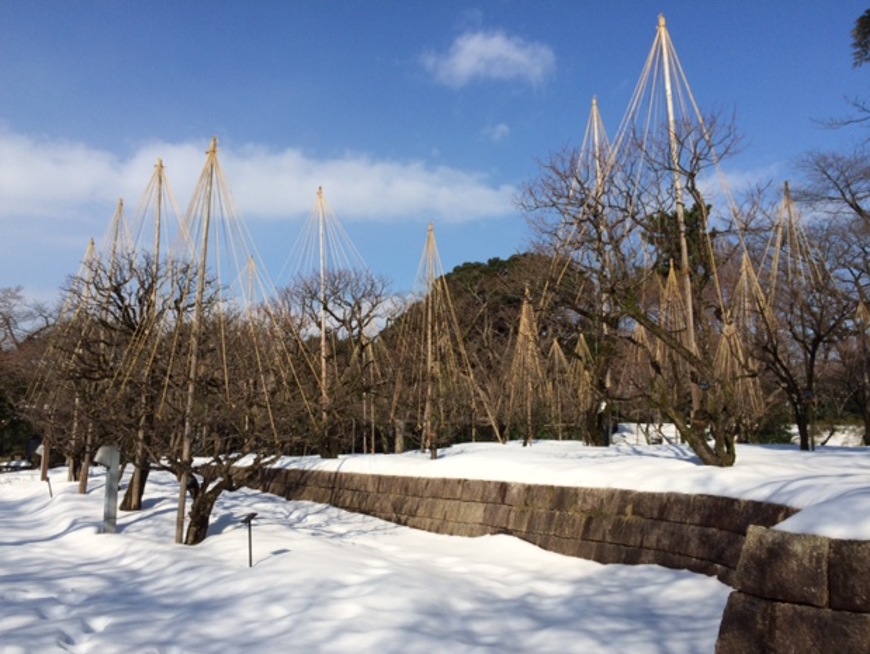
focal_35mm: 31
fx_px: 780
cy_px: 336
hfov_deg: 58.3
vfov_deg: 45.5
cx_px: 430
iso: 32
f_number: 2.2
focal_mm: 4.12
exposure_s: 1/3731
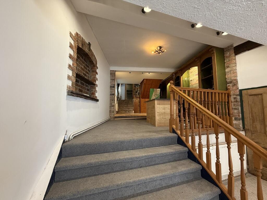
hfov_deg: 102.1
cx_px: 134
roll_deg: +0.5
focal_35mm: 14
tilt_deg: +4.9
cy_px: 100
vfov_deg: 85.7
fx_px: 108
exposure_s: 1/50
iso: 320
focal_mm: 2.22
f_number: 2.2
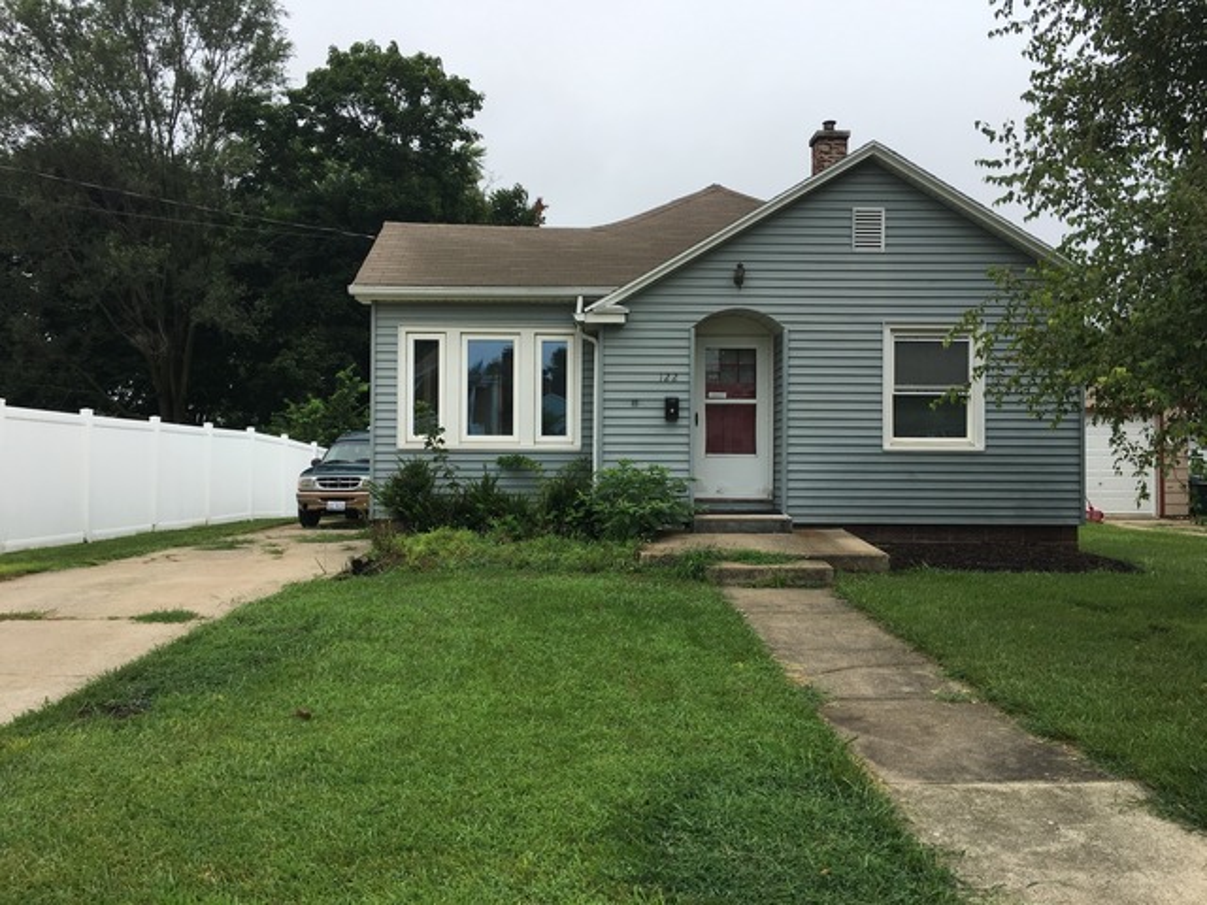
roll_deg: -0.2
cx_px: 604
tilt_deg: +2.1
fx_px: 1011
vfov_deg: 48.2
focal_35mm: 29
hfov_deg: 61.7
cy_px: 452
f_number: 2.2
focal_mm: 4.15
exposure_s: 1/1012
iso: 25
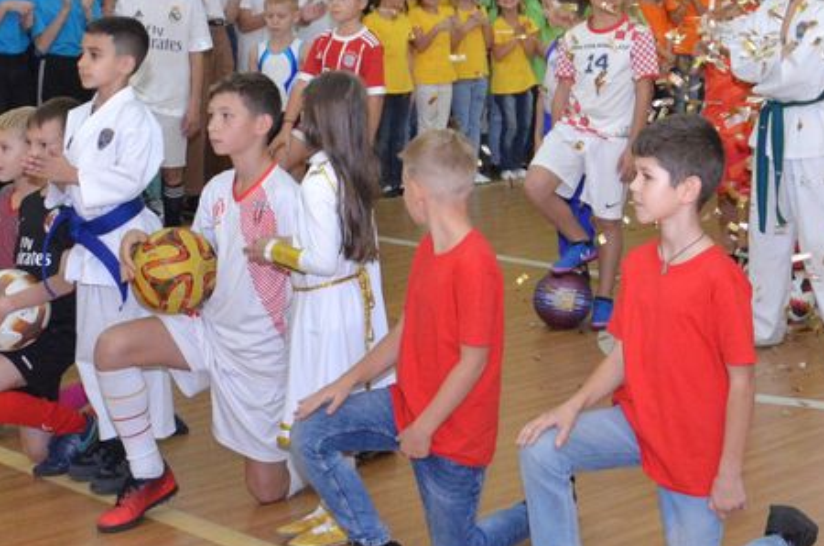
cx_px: 753
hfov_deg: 23.5
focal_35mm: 84
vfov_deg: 15.6
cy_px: -107
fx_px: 1919
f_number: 3.5
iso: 1000
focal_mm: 18
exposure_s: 1/200
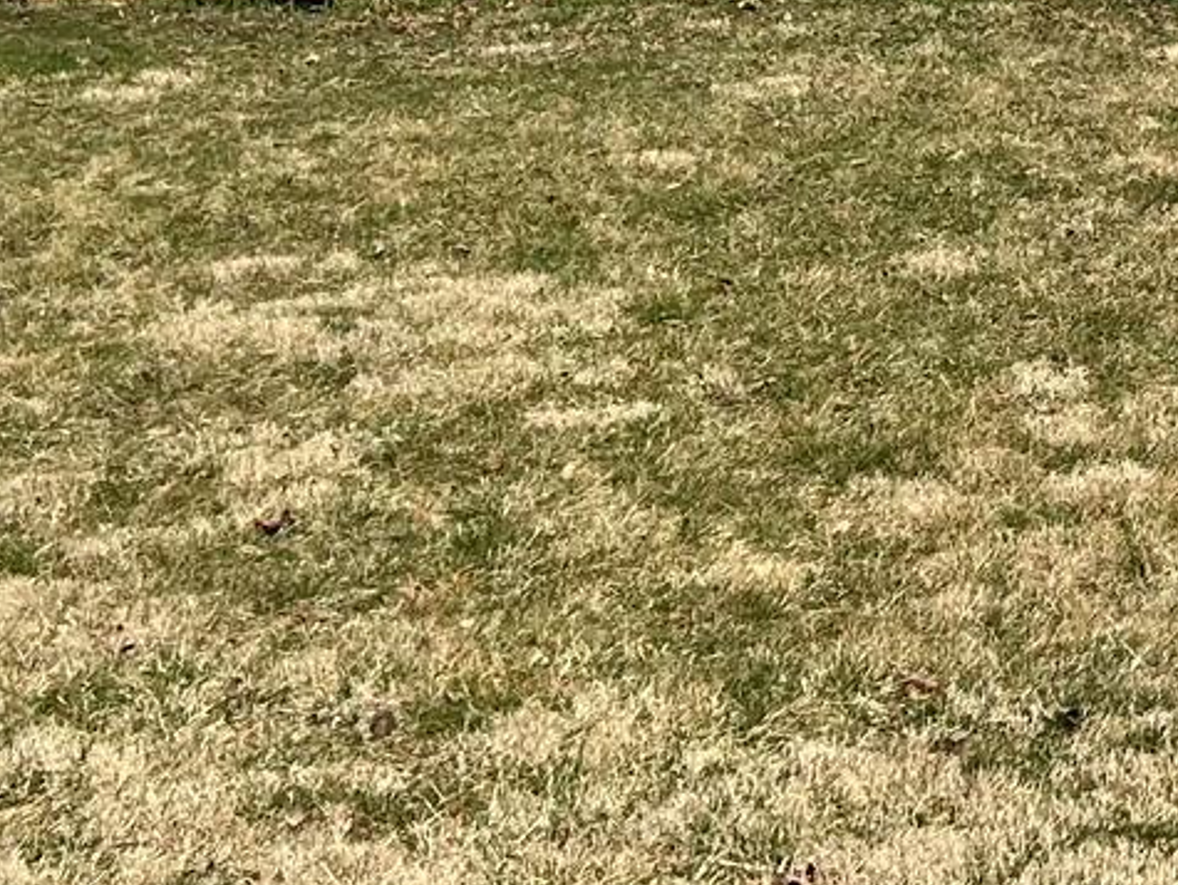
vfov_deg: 12.7
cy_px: -352
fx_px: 3814
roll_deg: -1.4
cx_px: 1803
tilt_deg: -0.4
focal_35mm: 112
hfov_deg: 16.0
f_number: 1.5
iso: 50
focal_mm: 5.7
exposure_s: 1/5882
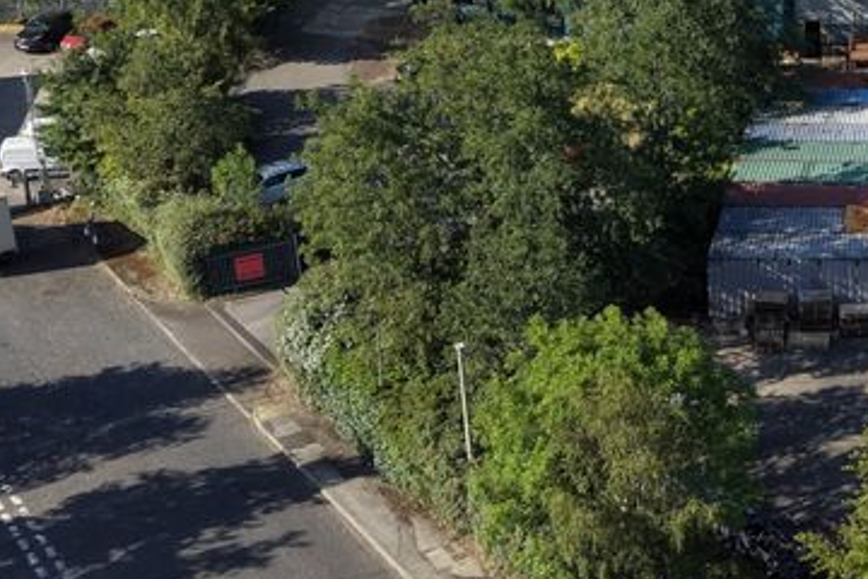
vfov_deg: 17.6
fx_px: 1856
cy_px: 110
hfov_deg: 24.5
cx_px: 964
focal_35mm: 77
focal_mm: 8.67
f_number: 1.8
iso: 290
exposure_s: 1/5000
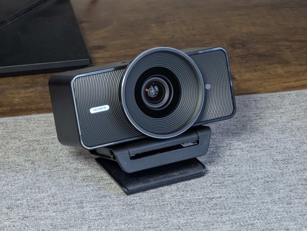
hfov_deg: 16.8
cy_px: 116
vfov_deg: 12.7
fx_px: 1039
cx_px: 154
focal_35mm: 117
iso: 220
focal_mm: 19
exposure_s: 1/36.5
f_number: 3.5
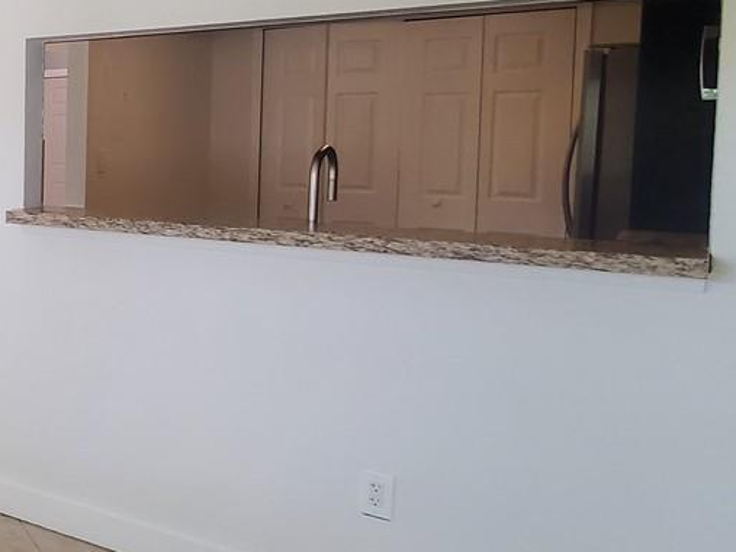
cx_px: -283
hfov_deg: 31.5
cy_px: 193
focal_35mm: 41
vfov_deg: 34.9
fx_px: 872
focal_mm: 1.8
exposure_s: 1/60
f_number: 2.2
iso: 200
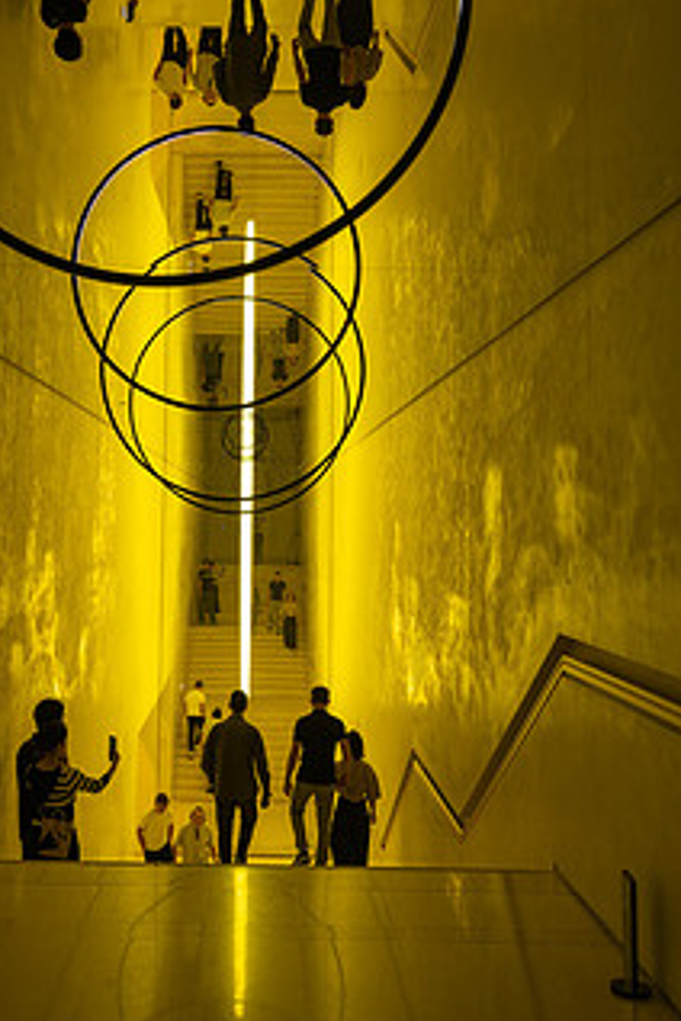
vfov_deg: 47.2
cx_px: 241
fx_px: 1163
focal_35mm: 41
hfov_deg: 32.4
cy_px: 411
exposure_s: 1/125
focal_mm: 29
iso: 64
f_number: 2.8
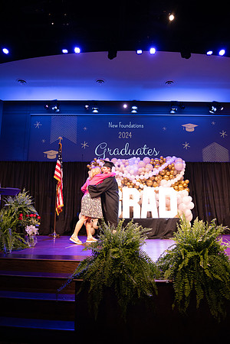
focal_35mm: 24
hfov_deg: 53.1
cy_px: 172
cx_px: 115
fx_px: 230
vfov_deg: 73.7
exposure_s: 1/200
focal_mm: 24
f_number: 4
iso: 2000
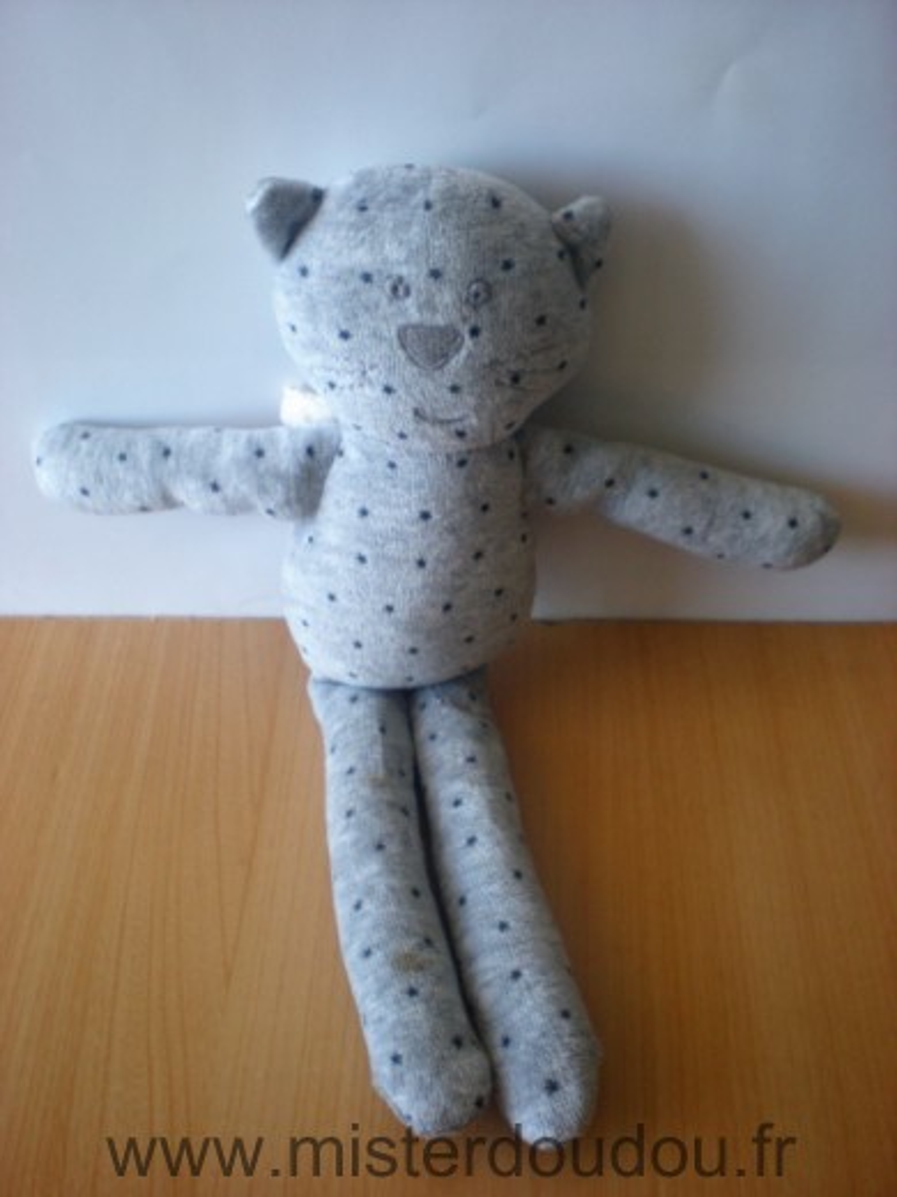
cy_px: 598
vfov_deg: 49.0
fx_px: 1313
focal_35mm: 38
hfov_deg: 37.7
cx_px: 448
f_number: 3.1
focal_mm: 6.3
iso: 151
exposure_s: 1/59
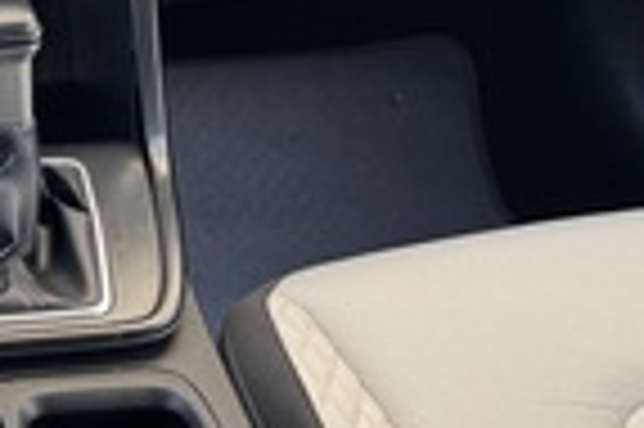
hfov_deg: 22.9
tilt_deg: -22.9
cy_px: -7
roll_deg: +5.3
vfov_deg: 16.6
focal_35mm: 80
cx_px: -164
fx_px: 1429
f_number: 1.78
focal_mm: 6.76
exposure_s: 1/120
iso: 200
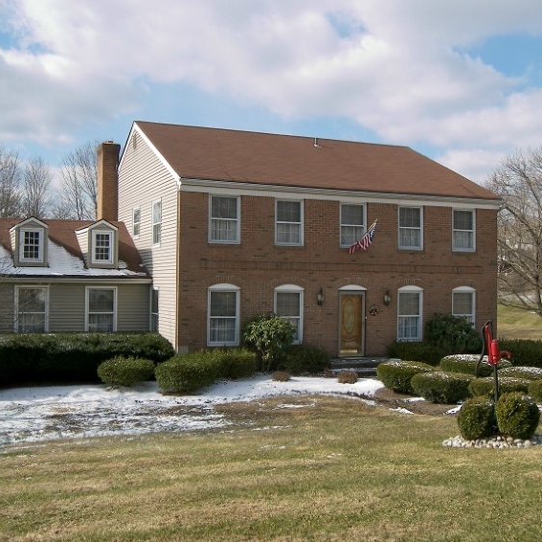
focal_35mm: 40
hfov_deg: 41.7
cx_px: 216
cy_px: 273
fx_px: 709
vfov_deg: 41.9
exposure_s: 1/800
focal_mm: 6.8
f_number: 3.2
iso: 50
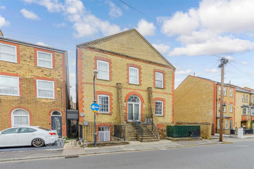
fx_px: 99
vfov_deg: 81.2
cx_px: 127
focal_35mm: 14
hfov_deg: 104.2
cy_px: 84
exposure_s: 1/80
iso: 100
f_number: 8
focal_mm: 14
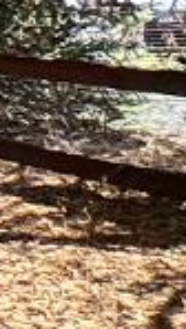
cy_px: -100
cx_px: -1233
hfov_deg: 4.0
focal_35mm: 154
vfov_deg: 13.4
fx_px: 1348
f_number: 2.2
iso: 40
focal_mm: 2.22
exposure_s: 1/251
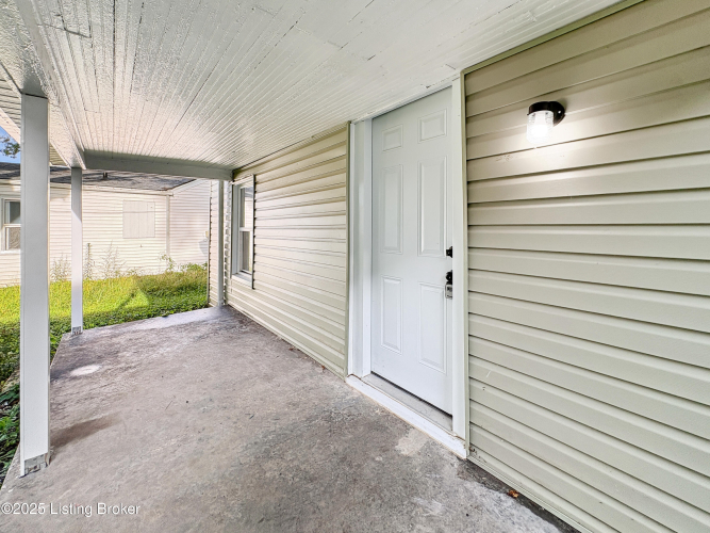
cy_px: 266
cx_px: 355
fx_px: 287
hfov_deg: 102.1
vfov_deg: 85.7
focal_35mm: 14
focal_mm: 2.2
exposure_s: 1/160
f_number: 2.2
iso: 64
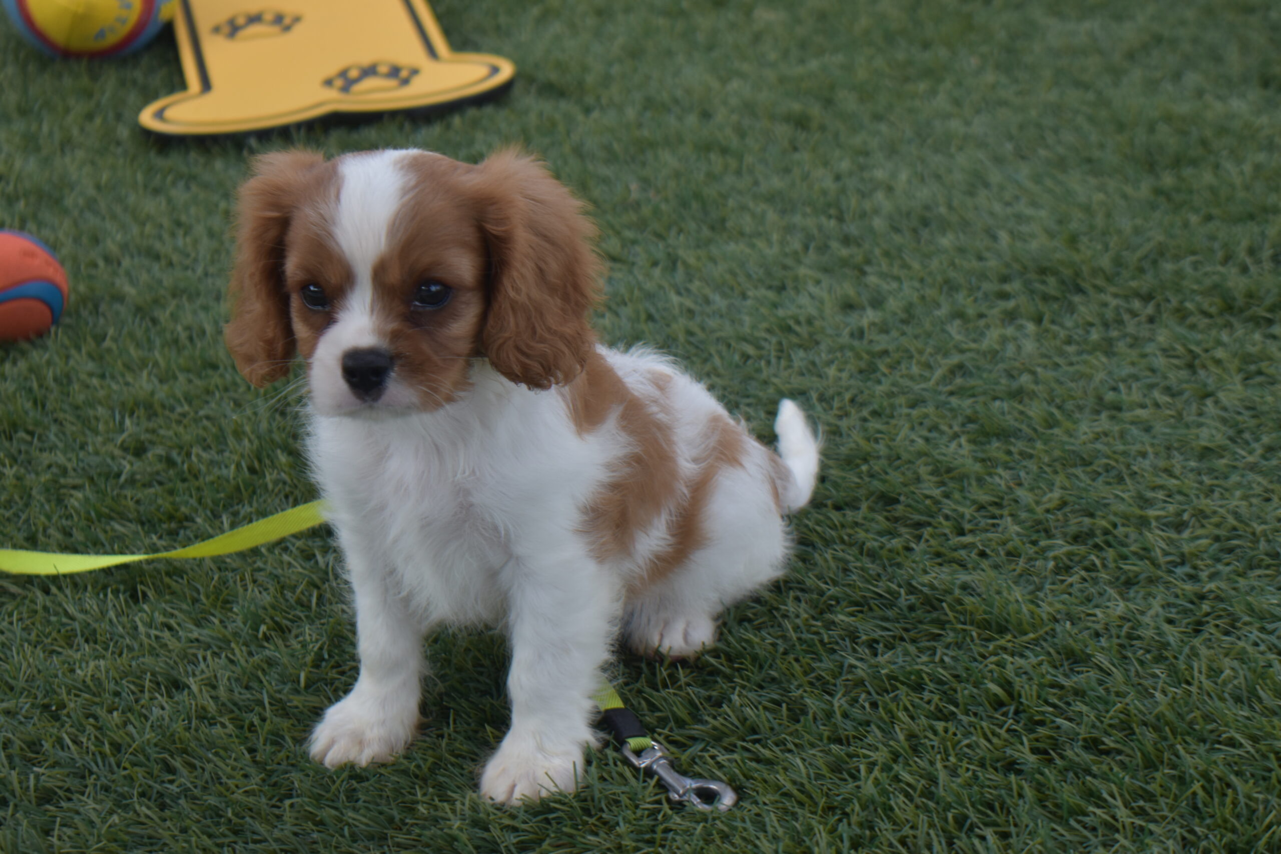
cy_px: 427
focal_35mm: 82
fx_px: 2936
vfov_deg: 16.6
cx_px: 640
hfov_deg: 24.6
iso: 200
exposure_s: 1/320
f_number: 5.6
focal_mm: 55
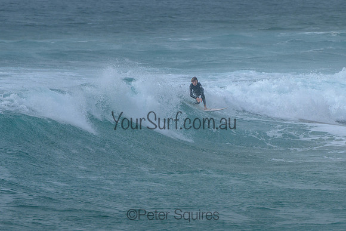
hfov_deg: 3.7
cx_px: 219
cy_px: 109
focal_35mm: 550
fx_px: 5290
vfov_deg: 2.5
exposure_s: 1/2000
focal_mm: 400
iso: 500
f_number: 9
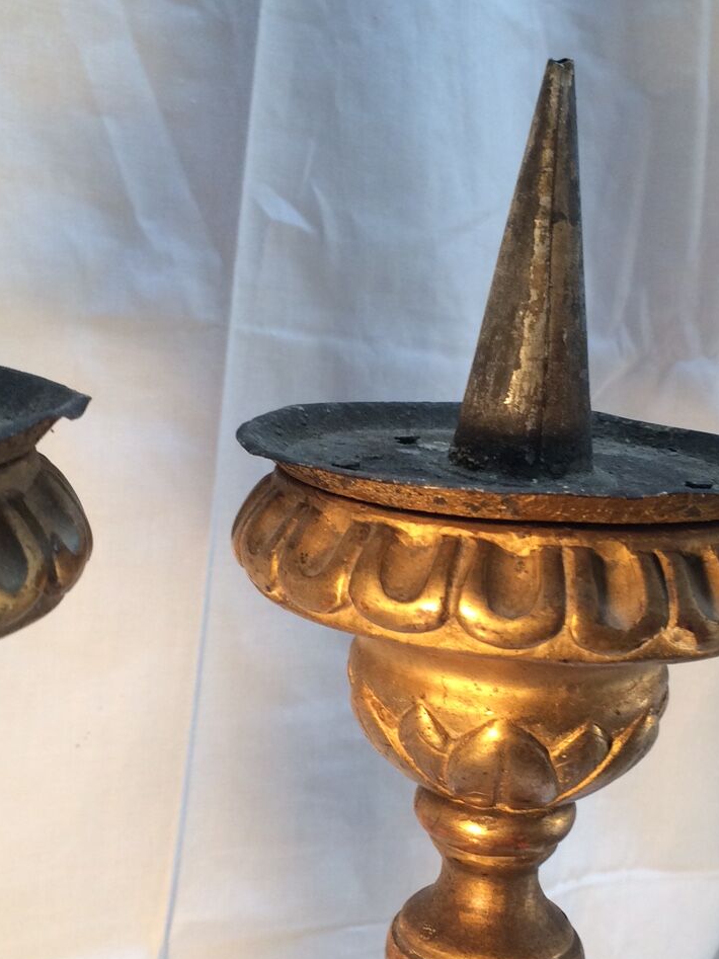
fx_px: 1385
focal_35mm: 50
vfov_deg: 38.1
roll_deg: -4.0
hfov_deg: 29.1
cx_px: 388
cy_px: 550
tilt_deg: -11.5
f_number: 2.2
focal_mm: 4.15
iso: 64
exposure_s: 1/100
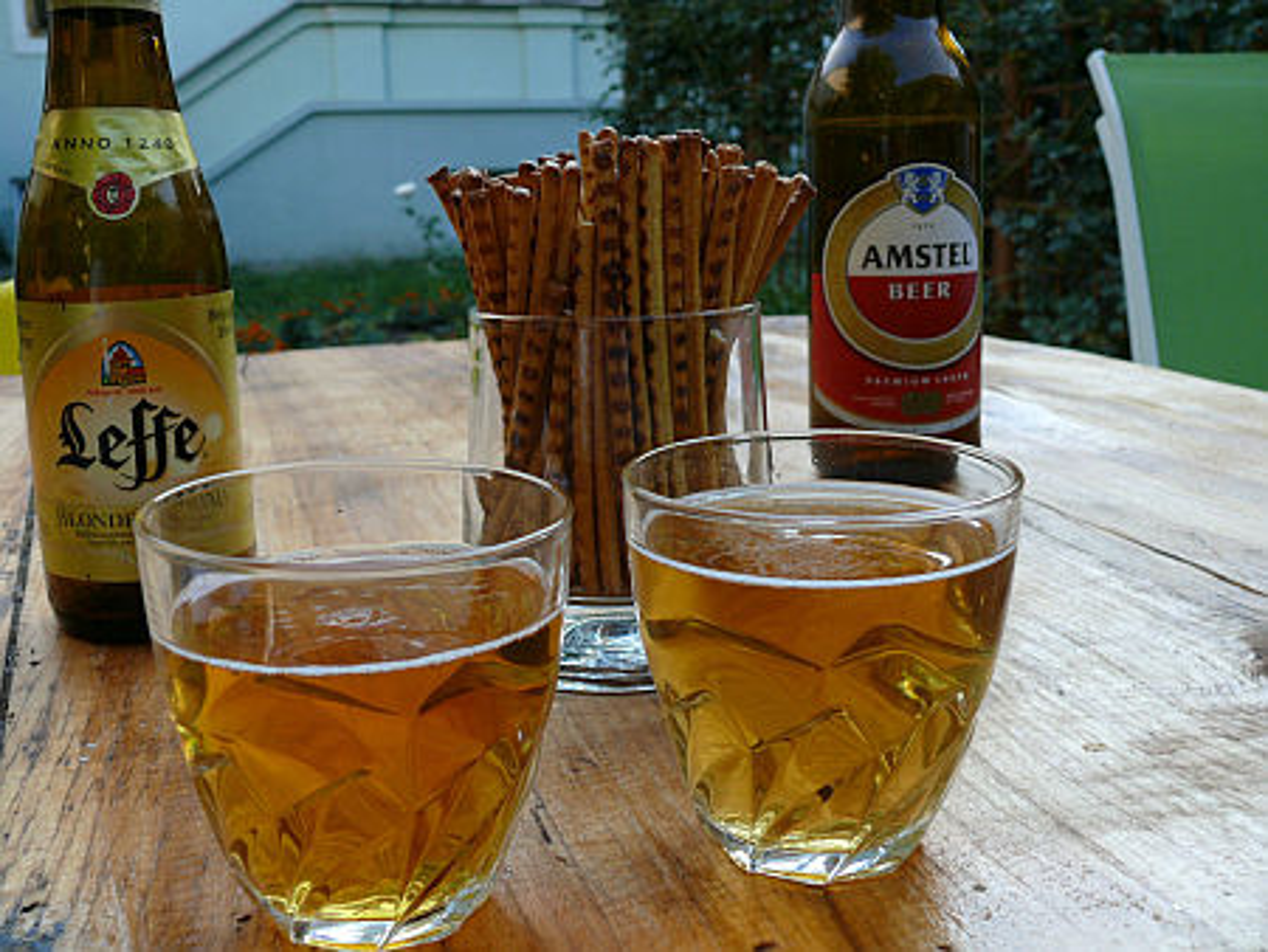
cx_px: 634
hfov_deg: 52.6
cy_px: 476
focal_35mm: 35
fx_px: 1283
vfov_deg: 40.7
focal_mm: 7.4
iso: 100
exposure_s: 1/160
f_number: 4
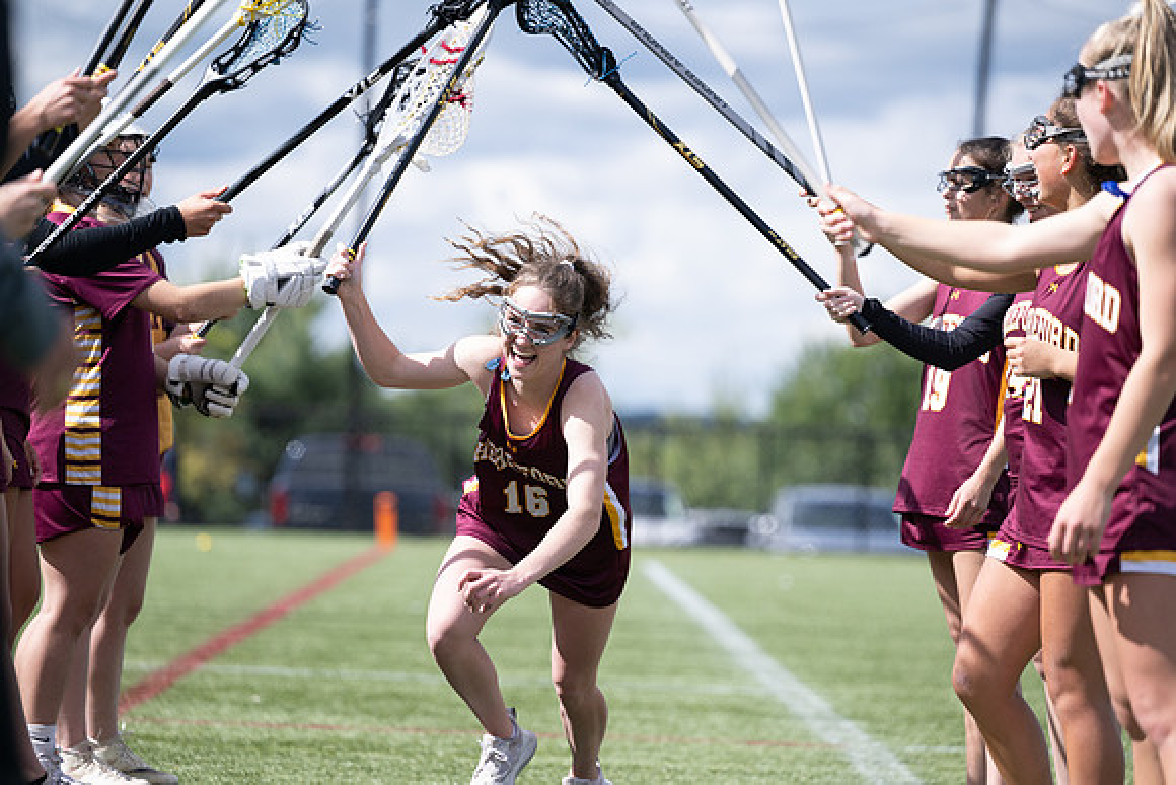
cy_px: 392
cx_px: 588
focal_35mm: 180
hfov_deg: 11.4
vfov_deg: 7.6
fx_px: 5881
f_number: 3.5
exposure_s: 1/2000
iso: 280
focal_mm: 180
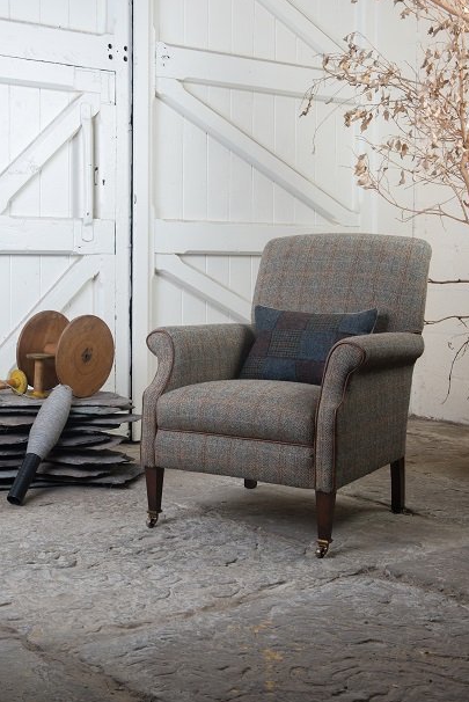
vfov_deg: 38.8
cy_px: 366
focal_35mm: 51
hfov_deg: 26.5
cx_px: 191
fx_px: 995
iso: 100
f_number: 10
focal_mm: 42
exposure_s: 1/250
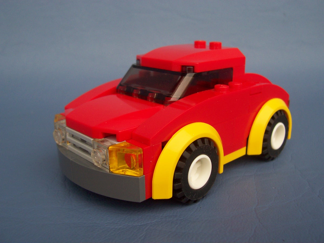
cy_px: 122
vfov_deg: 38.7
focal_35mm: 37
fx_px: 346
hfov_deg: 50.1
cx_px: 162
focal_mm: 5.6
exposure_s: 1/180
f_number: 2.8
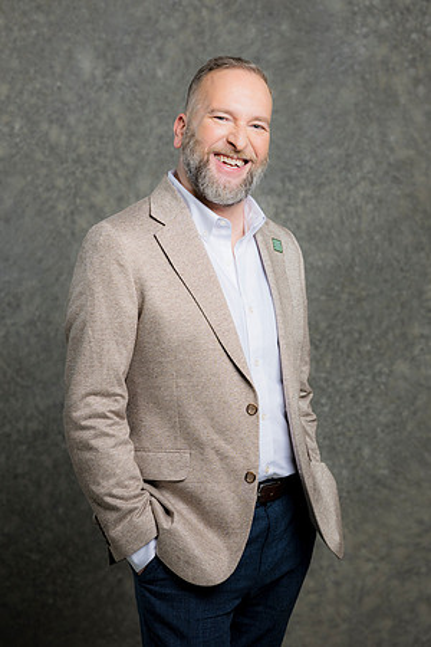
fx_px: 1526
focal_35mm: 85
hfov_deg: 16.1
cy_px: 324
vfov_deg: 23.9
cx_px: 216
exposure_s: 1/200
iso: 125
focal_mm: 85
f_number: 5
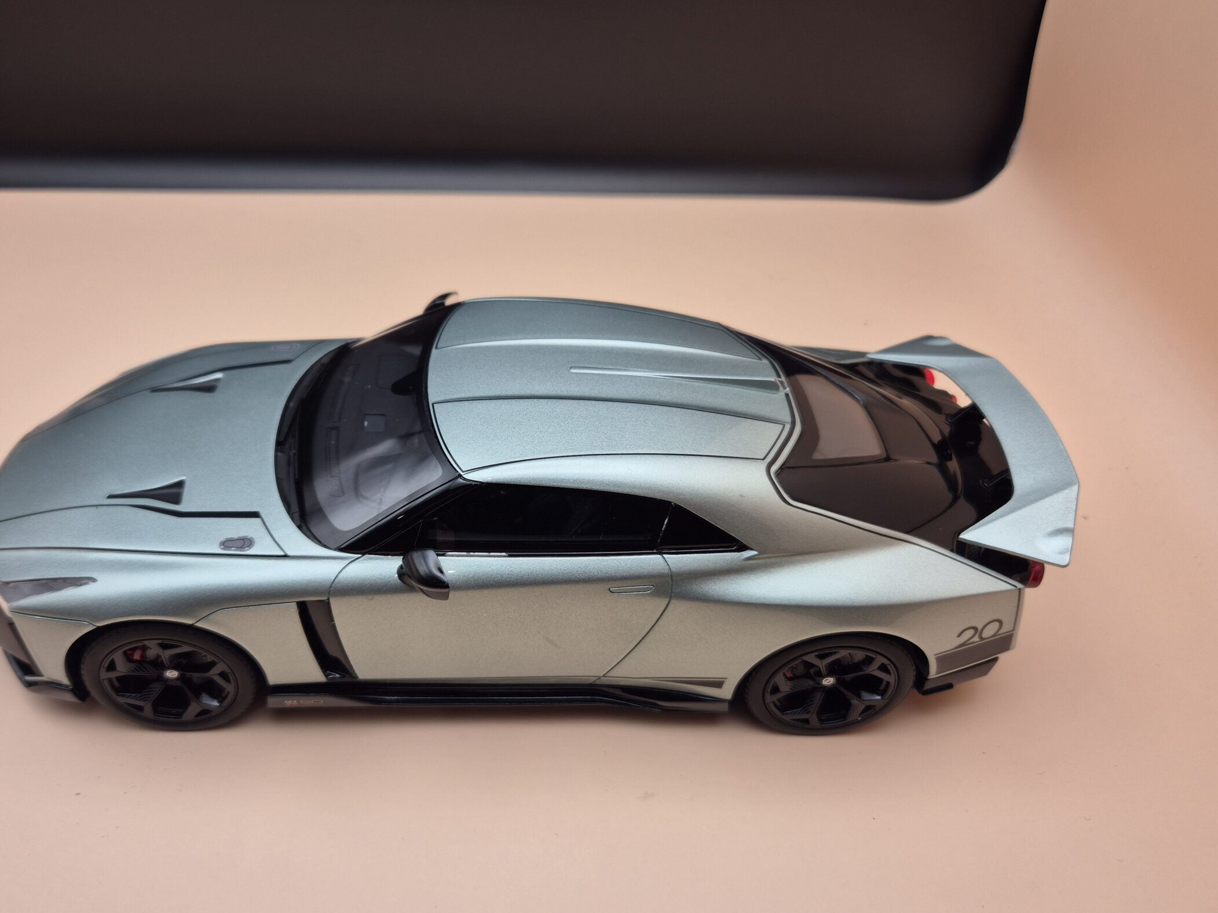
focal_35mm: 28
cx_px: 505
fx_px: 985
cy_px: 467
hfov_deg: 63.0
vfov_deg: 49.7
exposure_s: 1/123
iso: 25
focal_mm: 5.4
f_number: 1.8
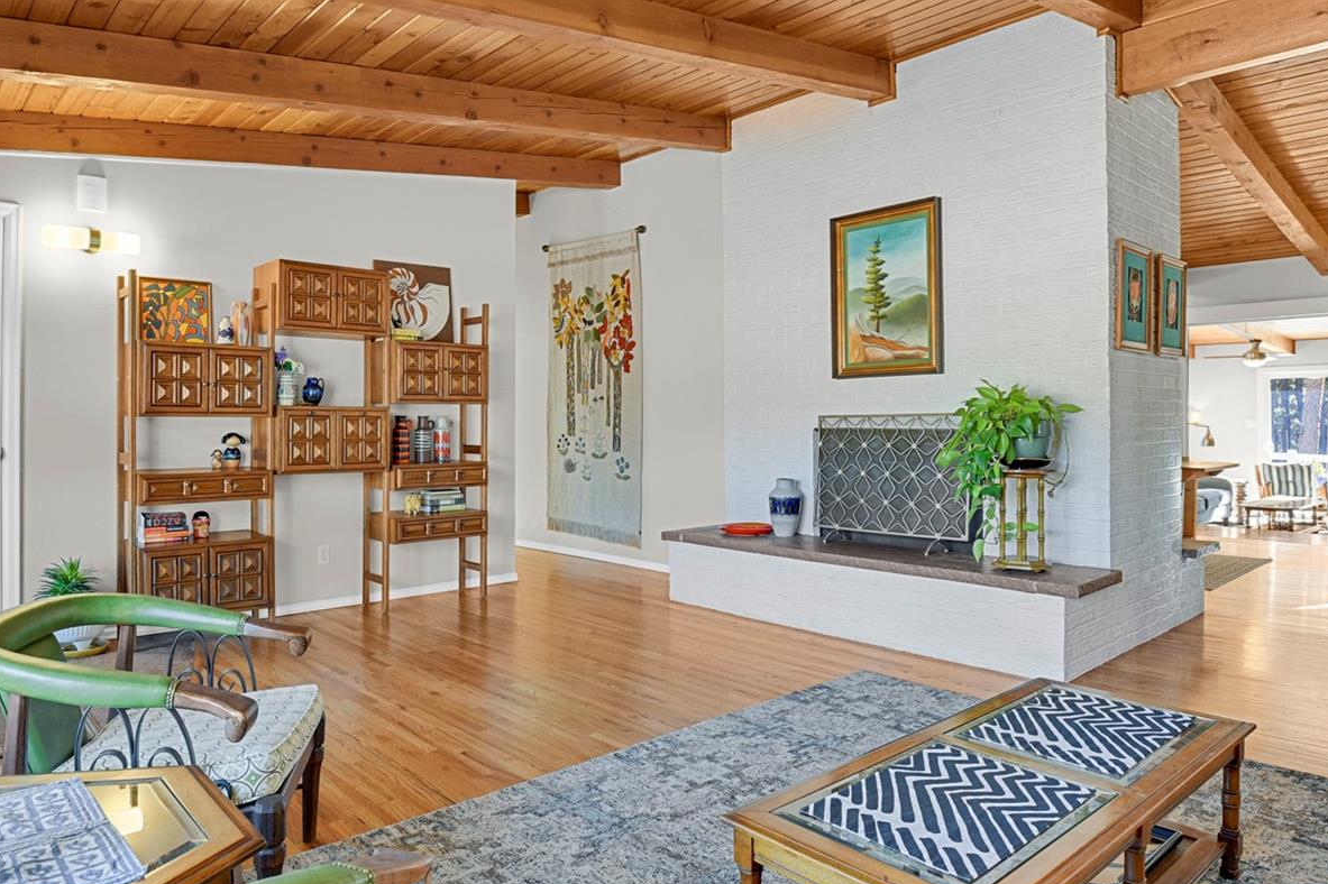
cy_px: 417
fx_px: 848
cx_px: 643
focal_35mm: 23
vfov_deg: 55.1
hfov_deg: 76.1
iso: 250
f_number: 8
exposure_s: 4
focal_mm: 17
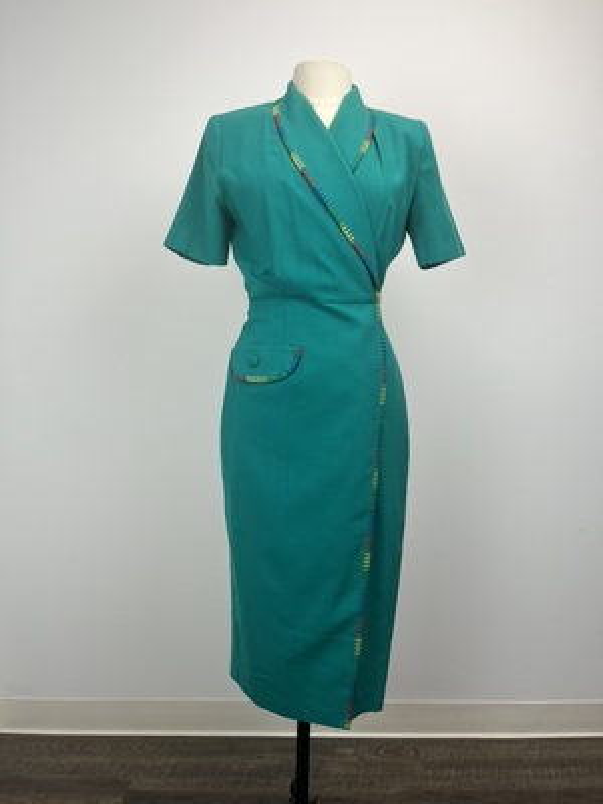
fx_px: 604
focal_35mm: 26
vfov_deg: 67.3
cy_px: 402
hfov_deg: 53.1
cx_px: 302
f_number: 1.6
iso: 32
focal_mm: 5.1
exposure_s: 1/148
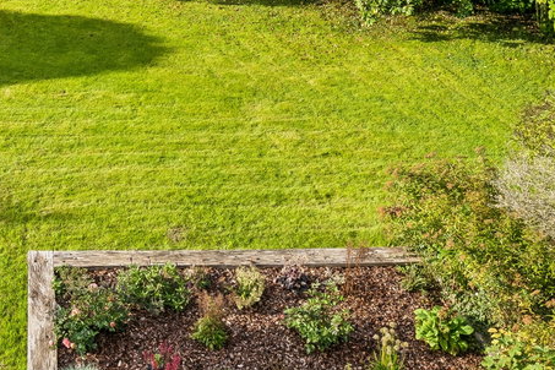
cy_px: -12
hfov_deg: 34.8
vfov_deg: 24.2
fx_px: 817
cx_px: 29
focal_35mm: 53
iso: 160
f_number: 11
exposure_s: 1/160
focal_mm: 15
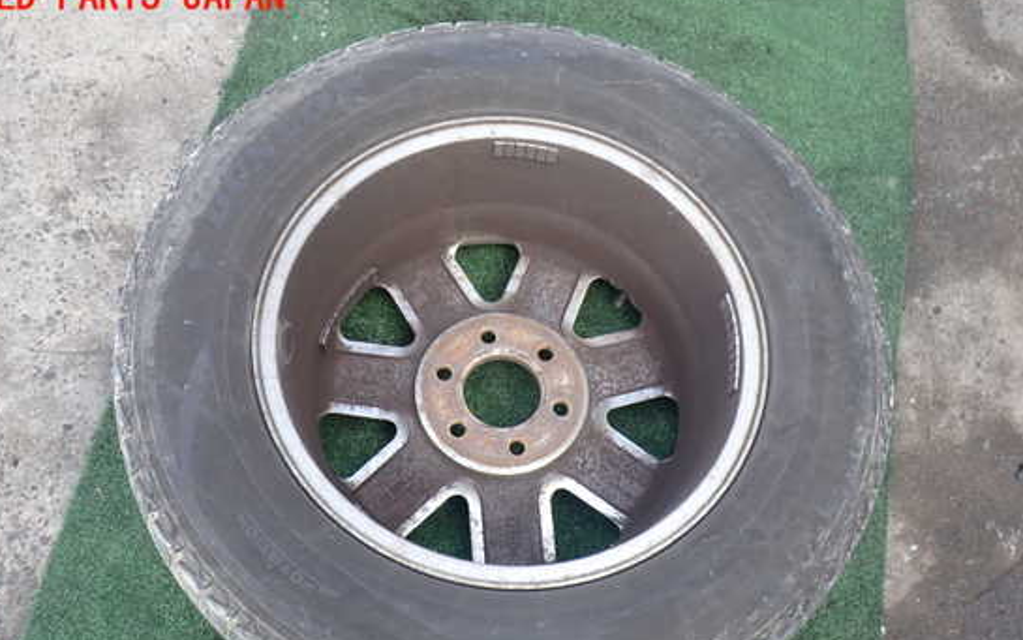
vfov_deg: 36.1
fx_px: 976
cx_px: 507
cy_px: 396
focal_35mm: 35
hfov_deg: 55.3
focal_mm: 5.4
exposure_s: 1/125
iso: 100
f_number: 3.2
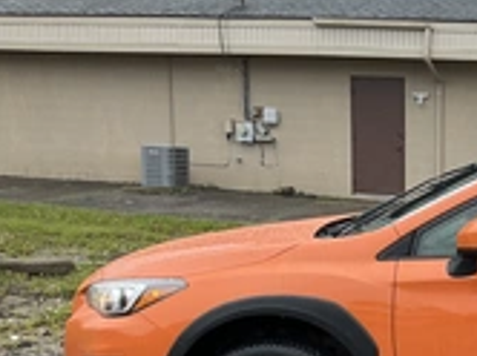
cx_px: 560
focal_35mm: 70
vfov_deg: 20.4
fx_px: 963
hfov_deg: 25.2
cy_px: 342
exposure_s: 1/161
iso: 20
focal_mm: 3
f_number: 1.8
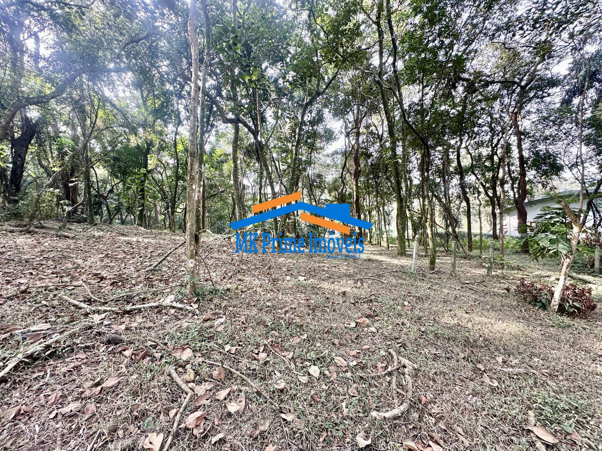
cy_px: 226
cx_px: 301
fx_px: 243
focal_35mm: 14
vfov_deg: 85.7
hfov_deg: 102.1
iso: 100
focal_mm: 2.22
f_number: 2.2
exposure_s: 1/99
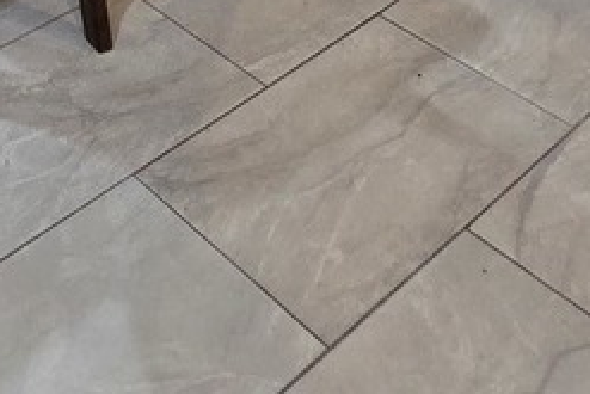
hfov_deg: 27.9
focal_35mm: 59
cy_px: -647
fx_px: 967
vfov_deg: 13.3
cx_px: -182
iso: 400
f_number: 2.2
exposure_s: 1/60
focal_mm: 2.2
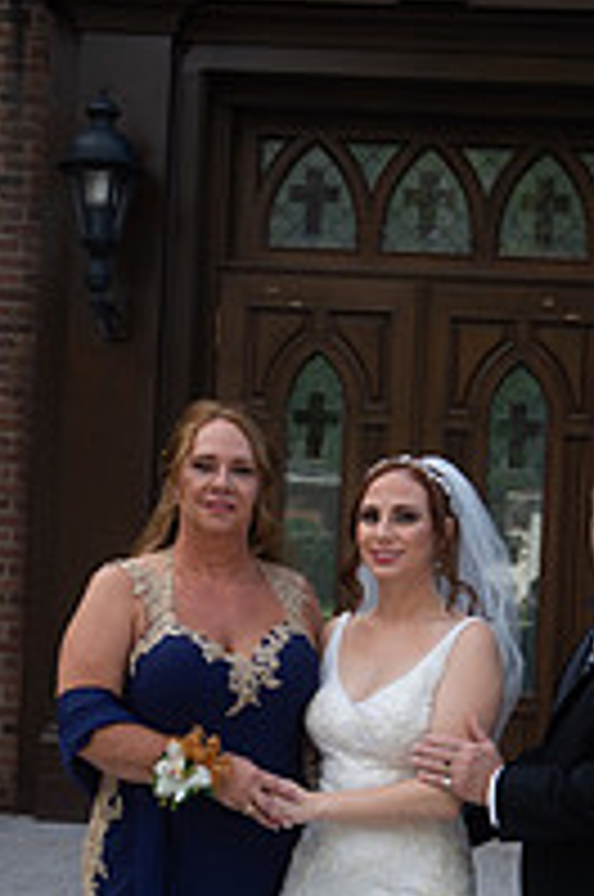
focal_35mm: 79
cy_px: 635
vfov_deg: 25.5
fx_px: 1962
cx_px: 439
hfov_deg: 17.1
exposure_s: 1/1250
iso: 400
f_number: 4
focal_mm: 35
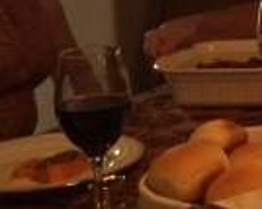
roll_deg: +2.5
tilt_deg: -8.4
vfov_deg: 11.1
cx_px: 360
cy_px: -68
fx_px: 1046
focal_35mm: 135
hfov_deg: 13.6
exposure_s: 1/30
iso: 40
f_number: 2.2
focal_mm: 4.15
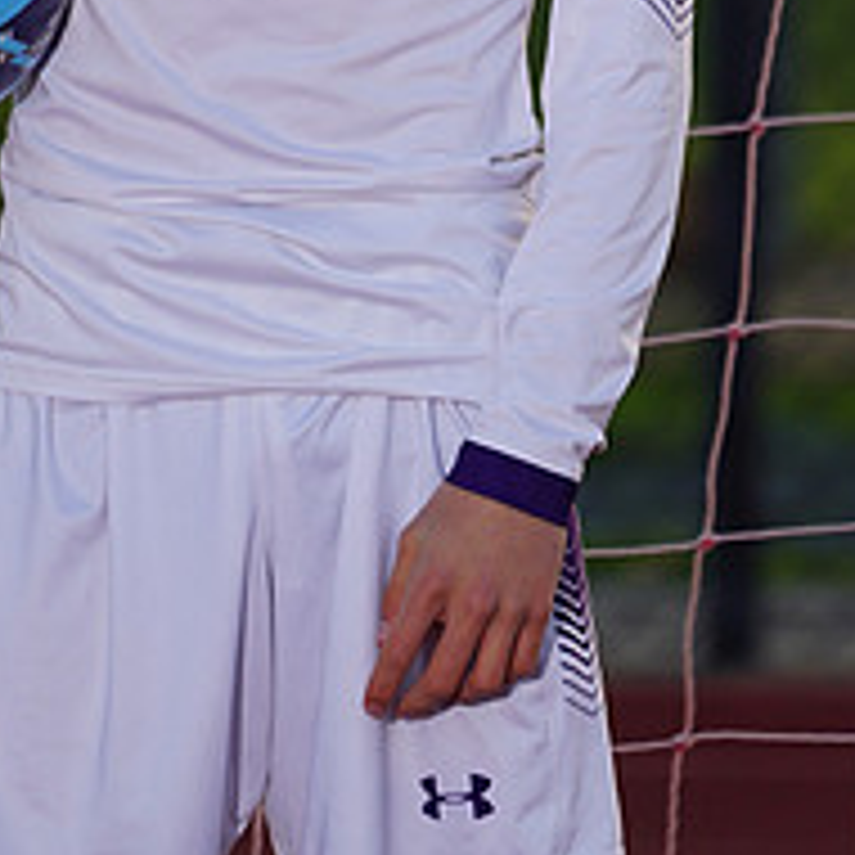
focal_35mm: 993
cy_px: -315
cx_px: 164
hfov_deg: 1.8
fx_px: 27749
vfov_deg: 1.8
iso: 200
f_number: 5.6
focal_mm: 382
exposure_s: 1/250
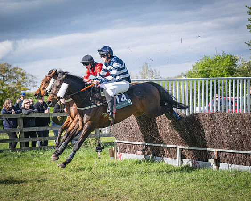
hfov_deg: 17.4
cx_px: 126
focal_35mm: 110
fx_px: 820
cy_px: 100
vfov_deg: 14.0
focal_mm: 98
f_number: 4
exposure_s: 1/2500
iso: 400
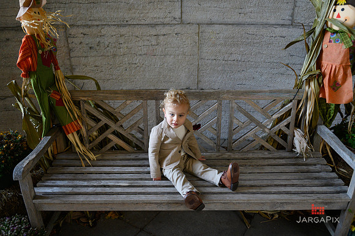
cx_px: 178
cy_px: 118
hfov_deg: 60.3
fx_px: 306
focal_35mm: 31
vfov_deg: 42.3
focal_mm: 31
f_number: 3.2
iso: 2000
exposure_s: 1/500
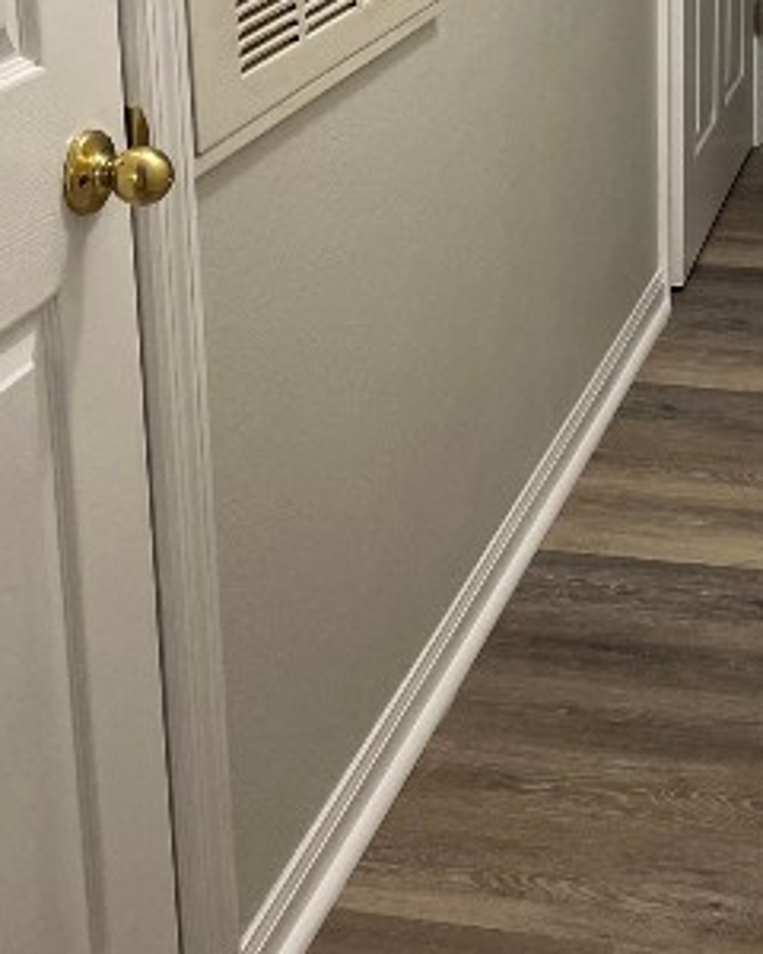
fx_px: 1835
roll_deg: -0.1
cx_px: 830
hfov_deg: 22.3
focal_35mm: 65
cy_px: -35
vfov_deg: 27.2
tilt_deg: -12.7
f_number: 1.6
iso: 200
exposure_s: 1/60
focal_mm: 4.2
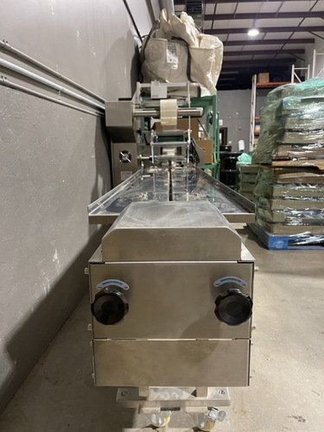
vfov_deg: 69.4
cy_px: 216
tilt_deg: -9.7
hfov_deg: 54.9
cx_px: 162
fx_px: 312
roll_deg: -0.3
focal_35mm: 25
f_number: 1.6
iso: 500
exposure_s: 1/60
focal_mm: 5.1
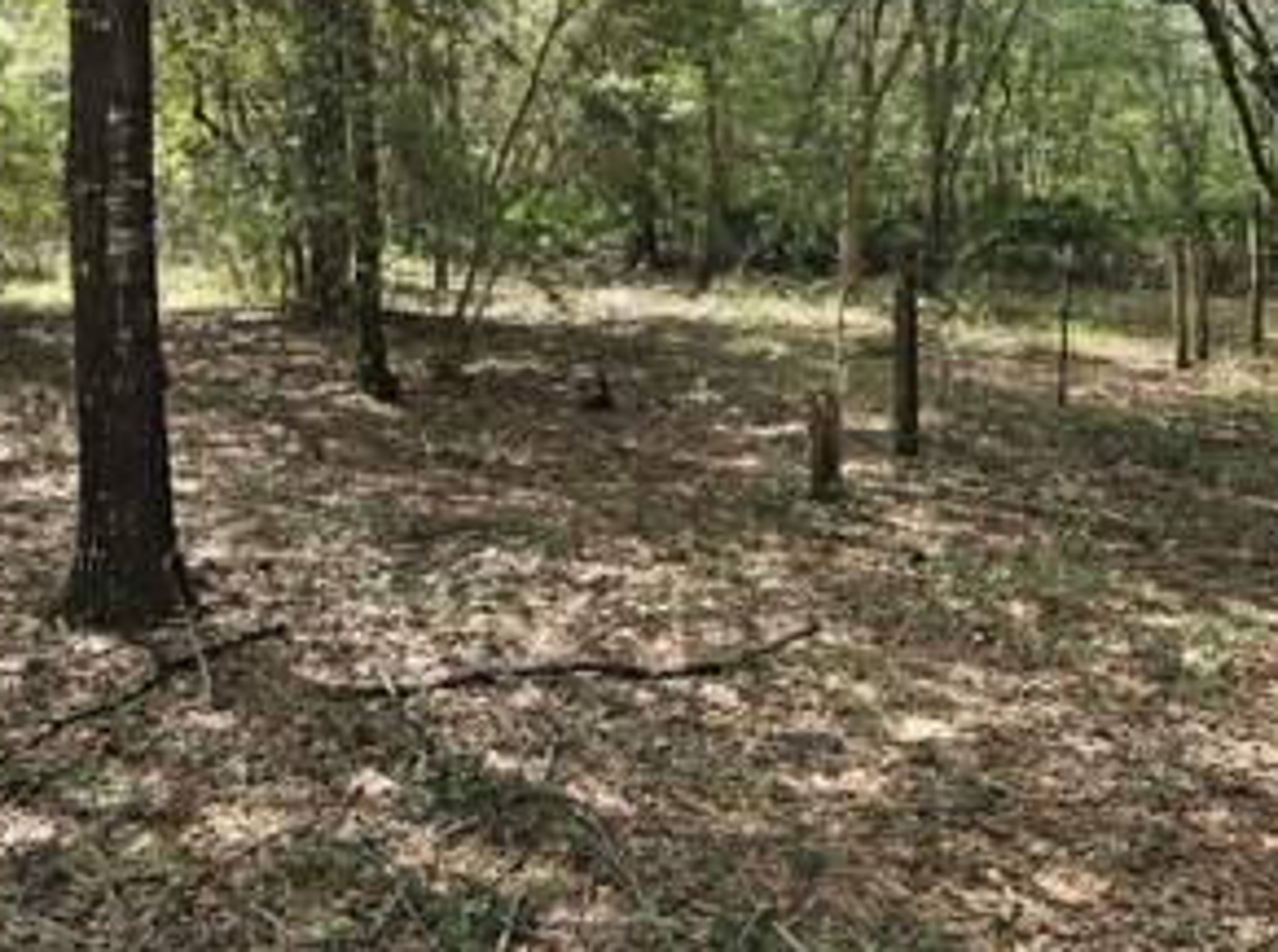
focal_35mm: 38
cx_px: 496
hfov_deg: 48.7
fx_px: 1400
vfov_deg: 37.1
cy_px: 305
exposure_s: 1/180
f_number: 1.8
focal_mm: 5.4
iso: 32
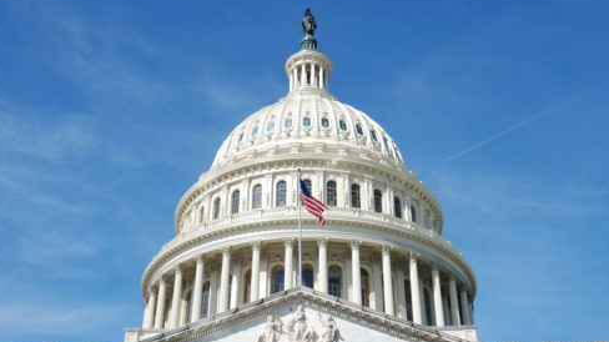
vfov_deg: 27.3
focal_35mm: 44
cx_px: 304
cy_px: 170
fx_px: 703
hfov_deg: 46.9
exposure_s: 1/250
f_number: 8
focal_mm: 27
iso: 100
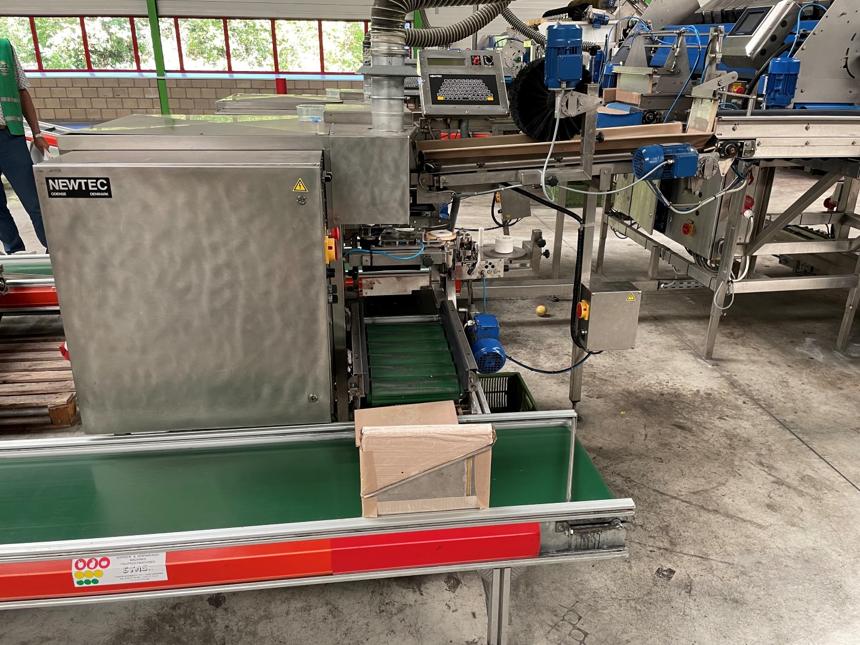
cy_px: 322
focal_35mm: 26
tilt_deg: -23.1
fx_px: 646
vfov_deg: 53.1
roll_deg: -0.5
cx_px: 430
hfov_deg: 67.3
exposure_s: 1/92
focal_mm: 4.2
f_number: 1.6
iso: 125
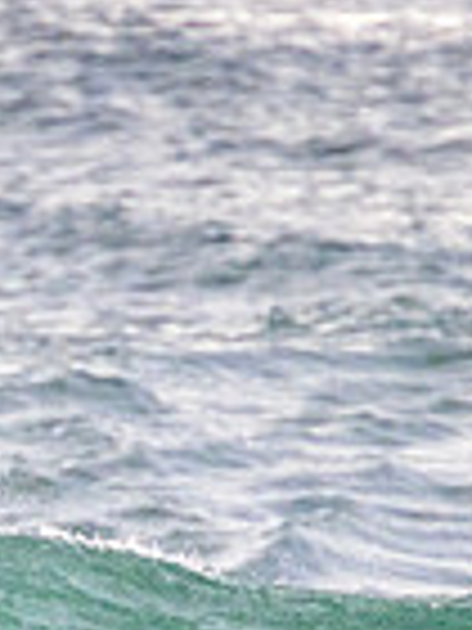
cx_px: -319
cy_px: 853
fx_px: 57886
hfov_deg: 0.5
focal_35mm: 3184
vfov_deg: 0.6
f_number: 11
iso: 2500
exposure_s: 1/2000
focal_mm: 800
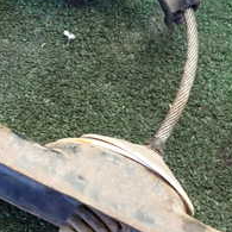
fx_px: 516
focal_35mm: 68
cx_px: -26
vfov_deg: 25.3
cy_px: 82
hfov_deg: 23.7
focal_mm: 4.5
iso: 200
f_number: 2
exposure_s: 1/30
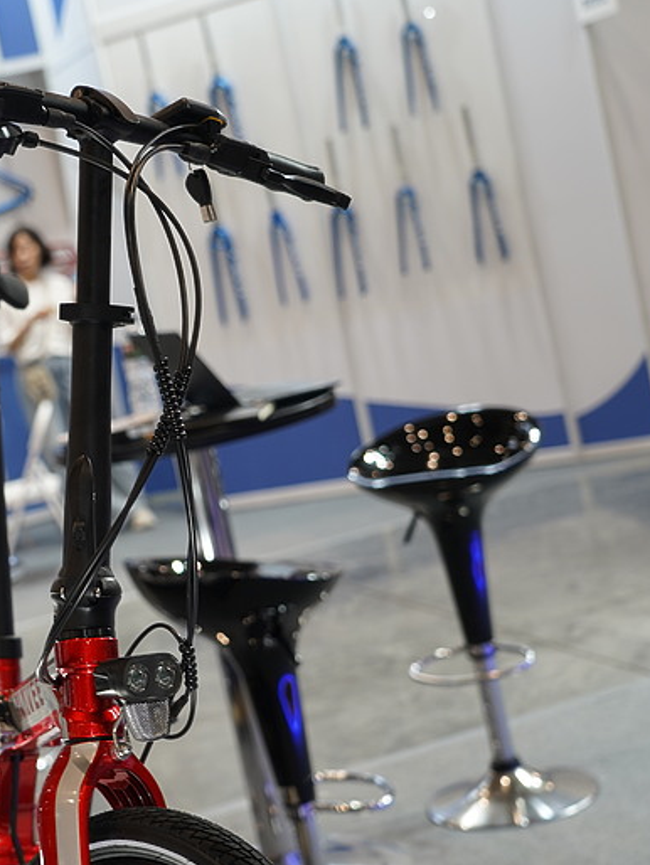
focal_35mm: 70
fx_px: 1751
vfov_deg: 27.8
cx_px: 56
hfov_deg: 20.6
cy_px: 429
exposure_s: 1/60
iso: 400
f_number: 4
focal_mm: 48
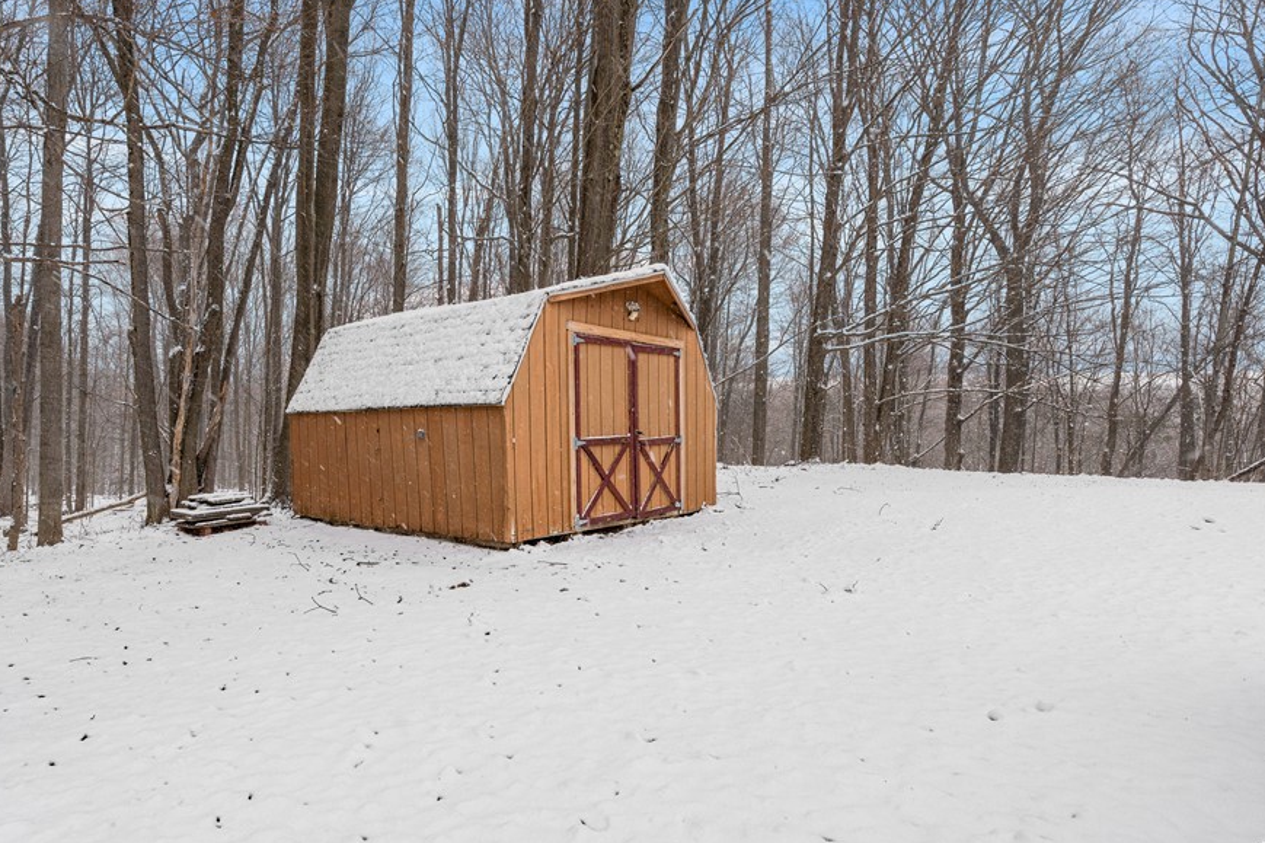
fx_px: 703
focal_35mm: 20
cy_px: 349
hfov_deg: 83.7
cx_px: 563
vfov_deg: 61.5
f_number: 8
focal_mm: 16
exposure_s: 1/250
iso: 250
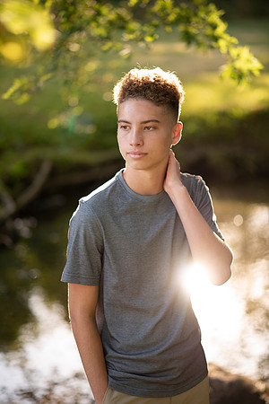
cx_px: 134
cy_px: 202
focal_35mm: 85
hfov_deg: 16.1
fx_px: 953
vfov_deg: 23.9
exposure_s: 1/250
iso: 125
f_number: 1.8
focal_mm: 85
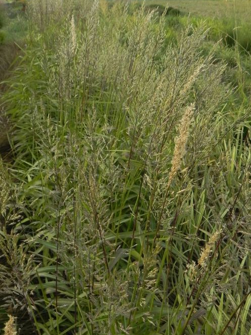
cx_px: 135
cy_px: 200
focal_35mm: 35
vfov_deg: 52.3
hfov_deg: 40.7
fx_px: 338
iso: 160
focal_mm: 5.2
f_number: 3.2
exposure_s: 1/400
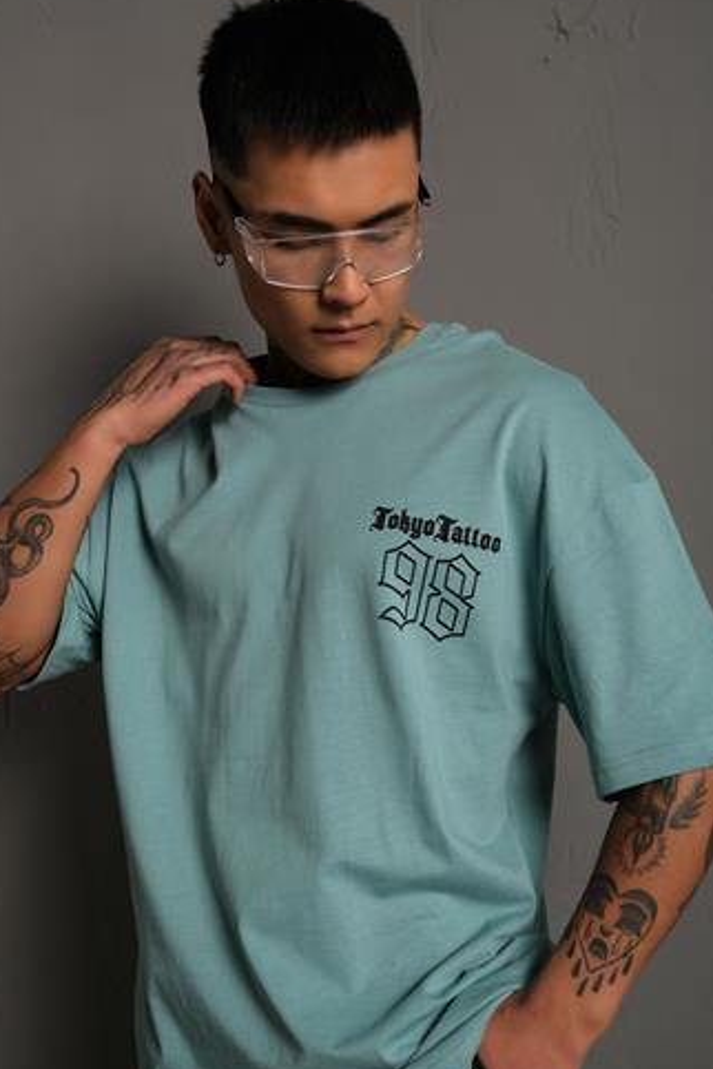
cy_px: 579
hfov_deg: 33.4
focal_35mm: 40
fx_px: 1188
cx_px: 381
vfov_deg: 48.4
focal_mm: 22.3
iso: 160
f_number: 5
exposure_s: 1/160
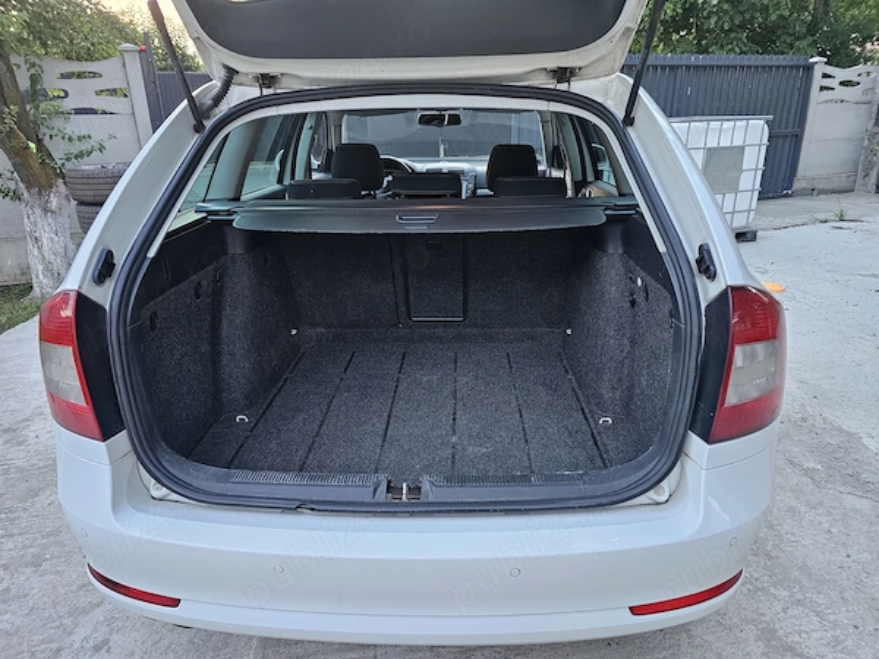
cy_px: 330
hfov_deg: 73.9
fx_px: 584
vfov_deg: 58.9
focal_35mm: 23
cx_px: 440
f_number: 1.7
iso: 250
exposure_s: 1/142
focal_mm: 6.3
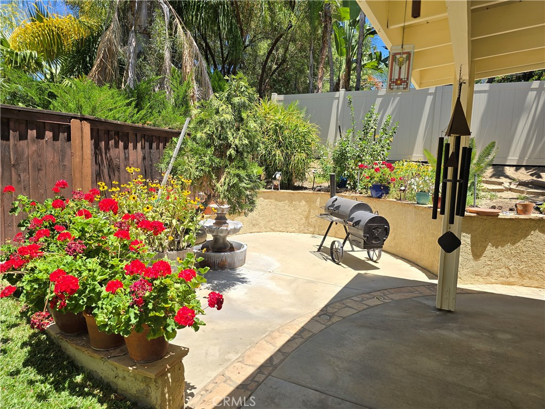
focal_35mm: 23
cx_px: 272
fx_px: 362
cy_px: 204
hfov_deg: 73.9
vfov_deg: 58.9
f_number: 1.7
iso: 12
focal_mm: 6.3
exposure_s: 1/582
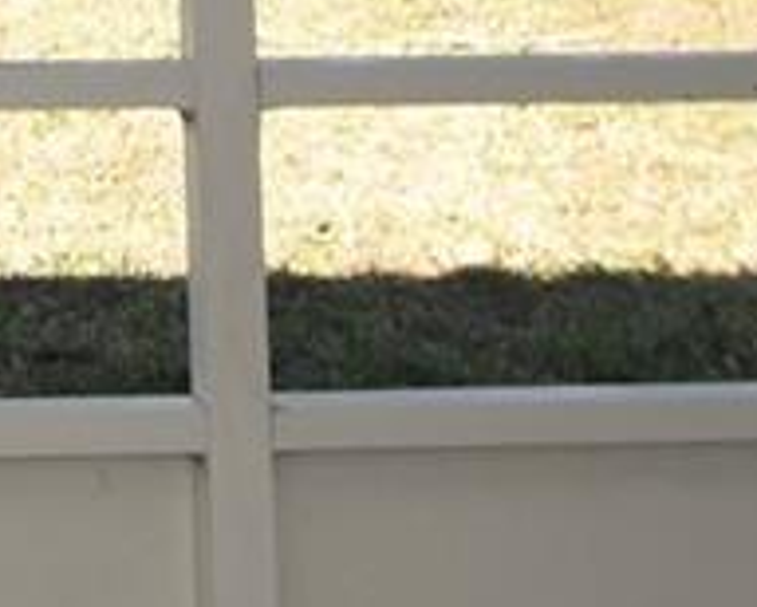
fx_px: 2624
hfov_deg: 14.5
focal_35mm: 117
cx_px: -603
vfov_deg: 11.6
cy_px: -678
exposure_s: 1/125
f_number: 5.6
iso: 100
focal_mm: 10
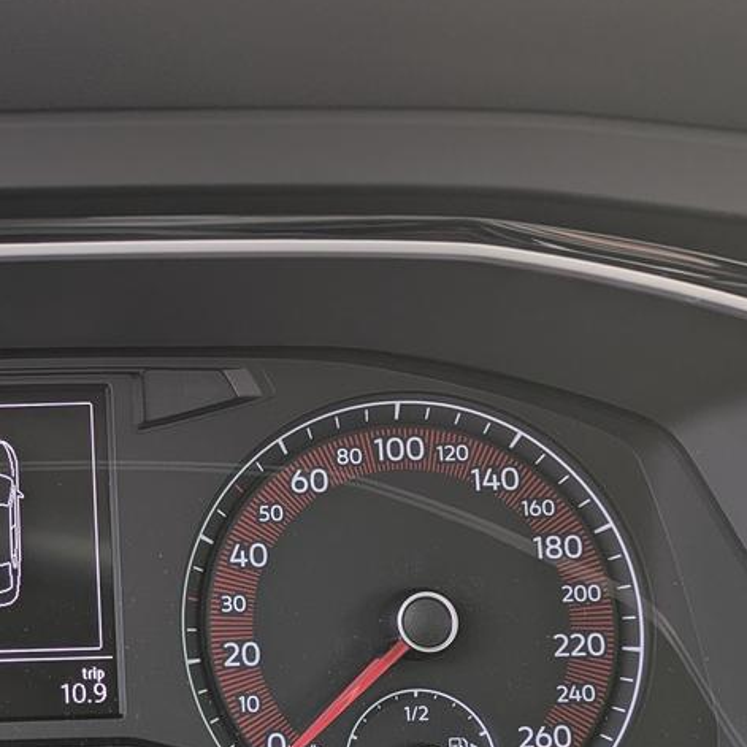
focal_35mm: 60
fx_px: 1465
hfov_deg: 26.8
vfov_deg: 28.2
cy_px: 549
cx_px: -28
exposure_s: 1/132
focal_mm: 5.43
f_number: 1.89
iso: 63
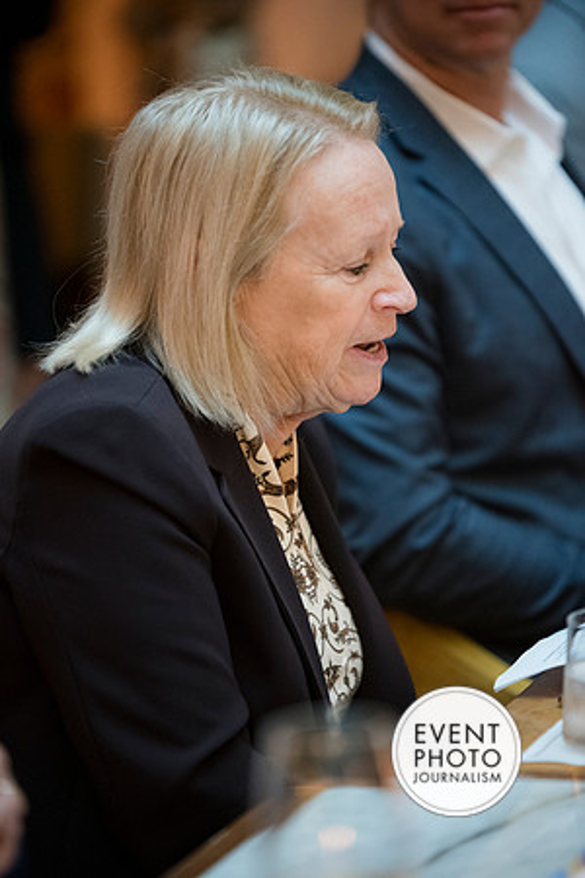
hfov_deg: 6.9
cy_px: 439
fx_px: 4875
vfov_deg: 10.3
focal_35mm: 200
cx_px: 292
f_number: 2.8
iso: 6400
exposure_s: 1/125
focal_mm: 200
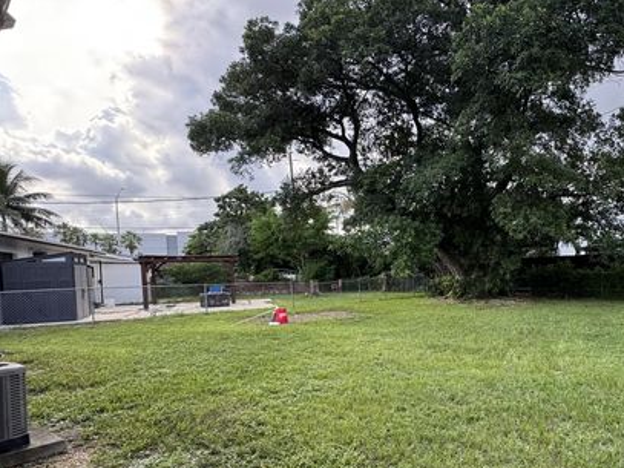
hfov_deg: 72.9
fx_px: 396
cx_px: 440
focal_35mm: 22
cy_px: 292
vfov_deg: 60.3
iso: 40
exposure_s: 1/228
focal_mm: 2.22
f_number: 2.2
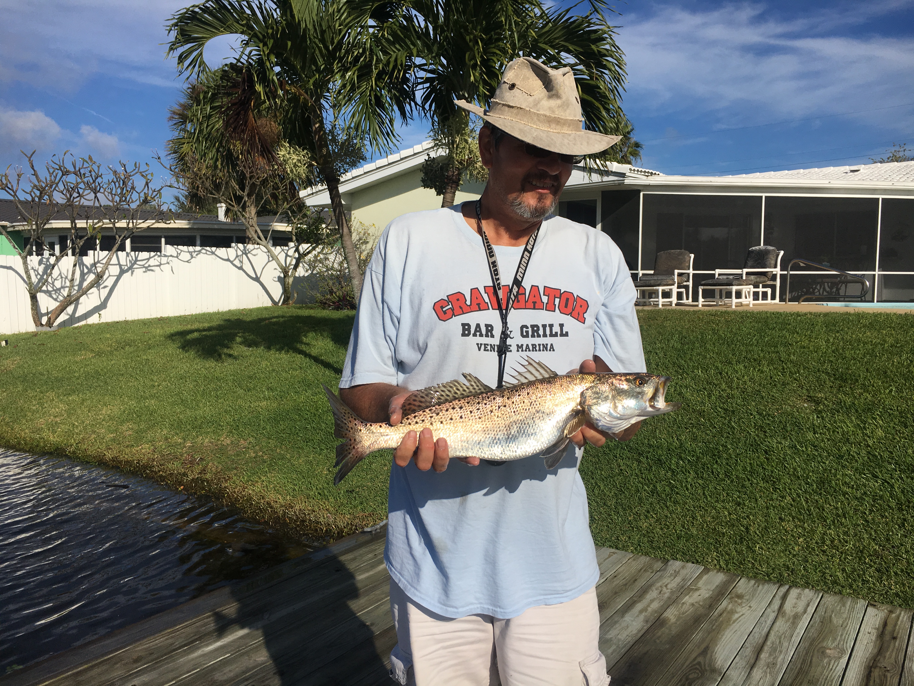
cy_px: 343
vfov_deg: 48.2
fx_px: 766
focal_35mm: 29
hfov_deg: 61.7
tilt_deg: -4.6
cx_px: 457
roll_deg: +0.6
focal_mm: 4.15
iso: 25
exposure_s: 1/4525
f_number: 2.2
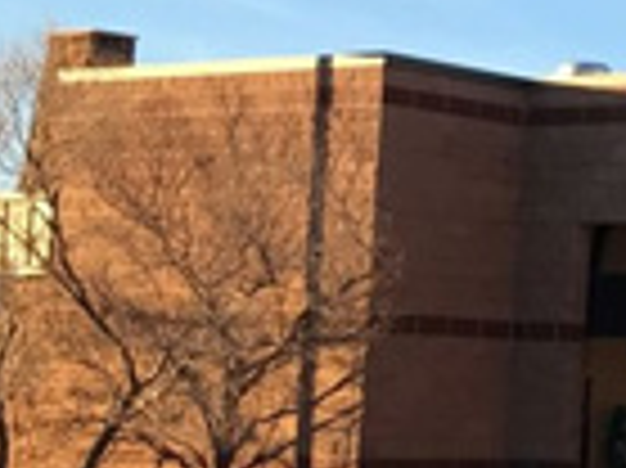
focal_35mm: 129
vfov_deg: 11.5
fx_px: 2331
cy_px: 261
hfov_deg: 12.7
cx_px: 1374
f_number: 1.8
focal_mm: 3.99
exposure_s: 1/785
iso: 20
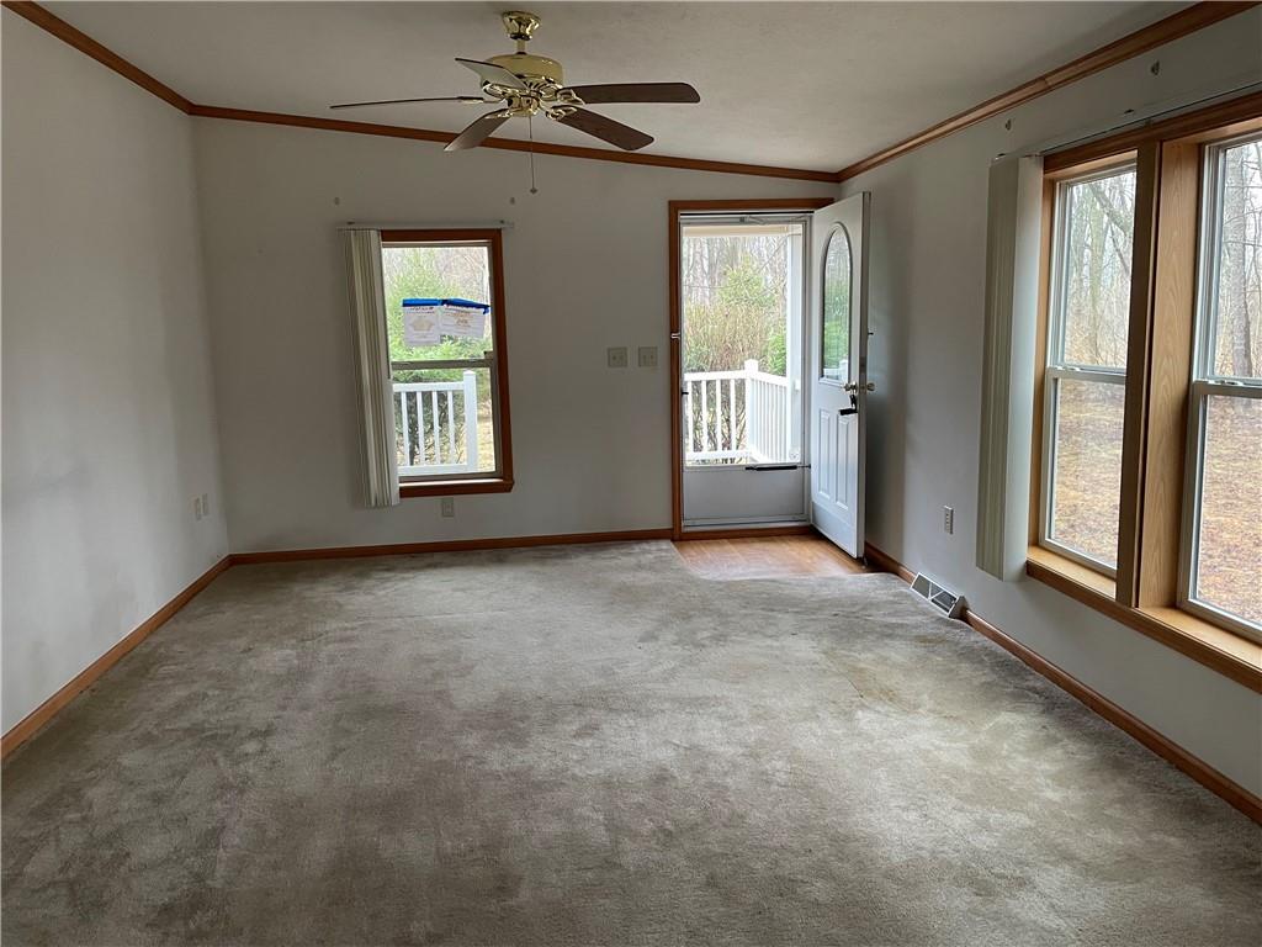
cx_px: 631
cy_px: 474
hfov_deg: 67.3
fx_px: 948
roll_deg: +3.1
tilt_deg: -7.0
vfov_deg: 53.1
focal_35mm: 26
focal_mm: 4.2
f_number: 1.6
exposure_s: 1/60
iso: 125
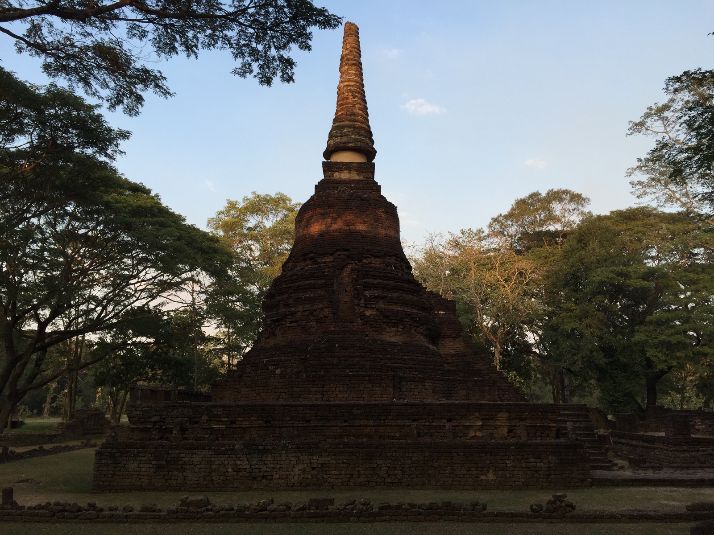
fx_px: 598
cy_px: 268
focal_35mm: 29
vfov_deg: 48.2
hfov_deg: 61.7
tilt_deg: +12.7
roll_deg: -0.8
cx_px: 357
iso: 32
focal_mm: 4.15
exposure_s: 1/373
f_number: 2.2
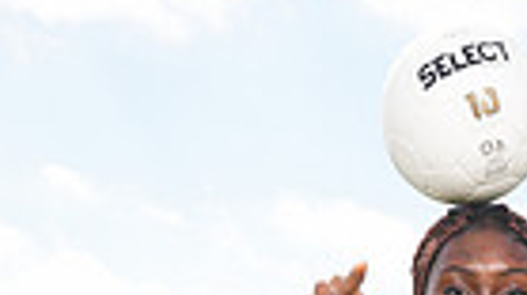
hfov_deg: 13.1
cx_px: 497
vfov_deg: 6.9
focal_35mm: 163
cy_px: 794
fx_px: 2276
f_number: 9
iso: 125
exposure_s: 1/200
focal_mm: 48
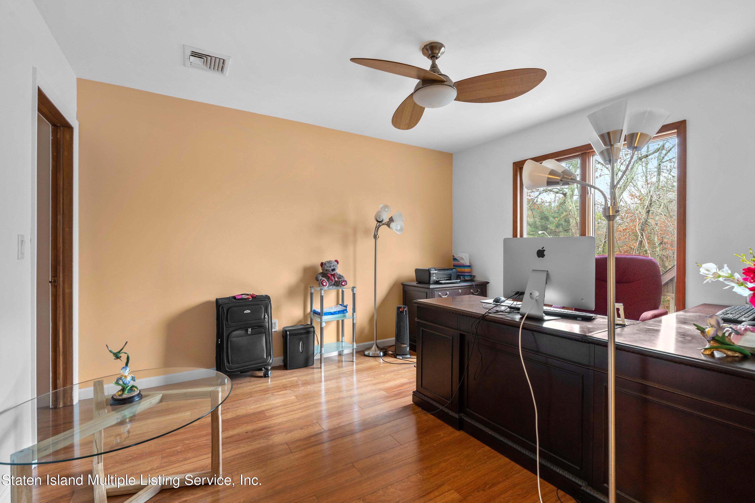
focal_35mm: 16
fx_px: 336
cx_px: 378
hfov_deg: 96.7
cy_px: 252
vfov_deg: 73.7
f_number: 9
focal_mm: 16
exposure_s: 1.6
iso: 250
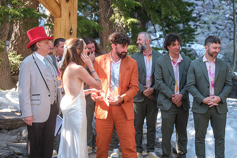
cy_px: 79
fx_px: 494
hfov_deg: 27.0
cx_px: 118
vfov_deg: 18.2
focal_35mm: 75
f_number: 3.2
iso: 400
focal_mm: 50
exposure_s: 1/240
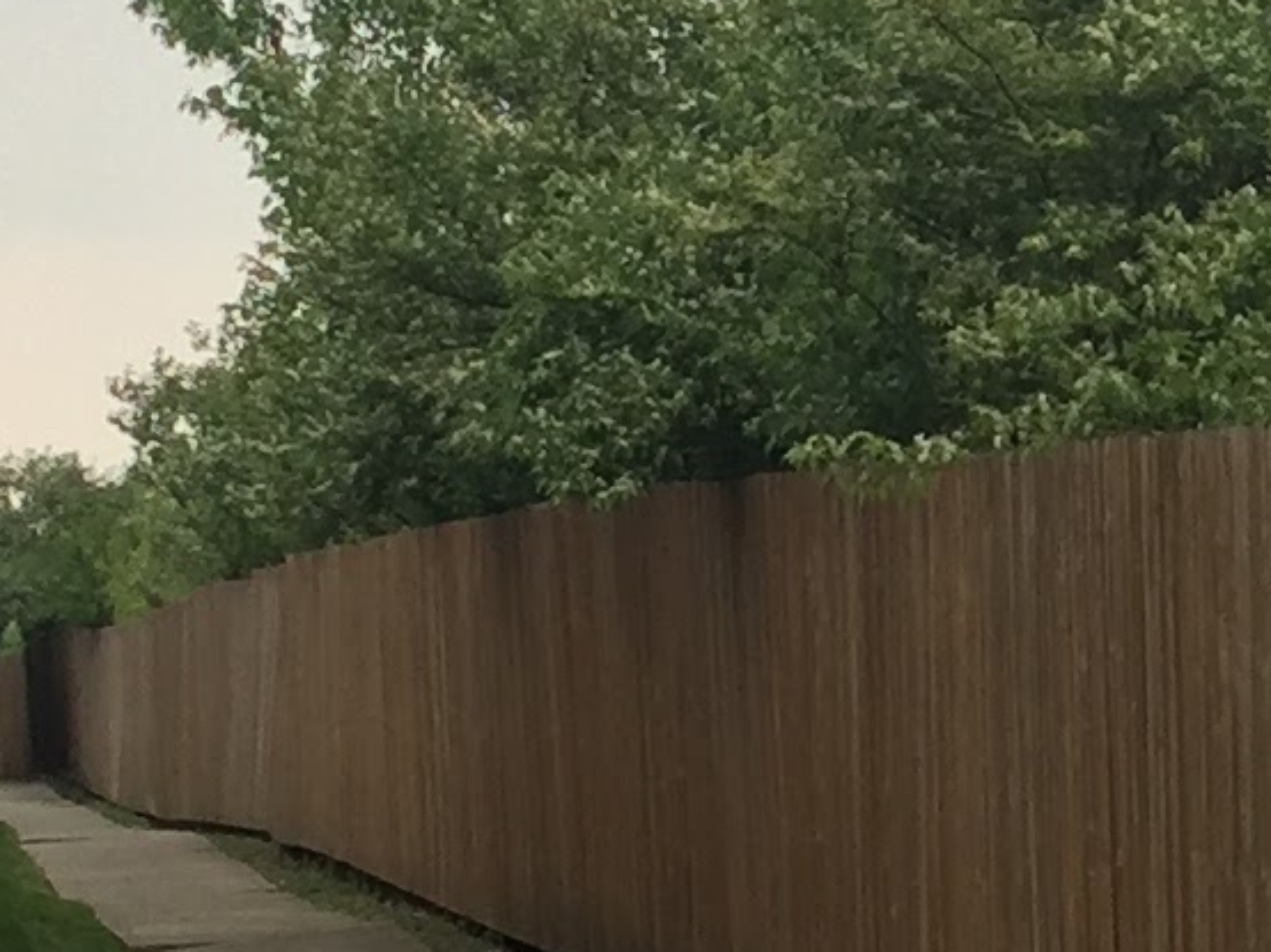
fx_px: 6276
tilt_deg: -6.2
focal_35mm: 171
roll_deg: -0.1
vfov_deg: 8.5
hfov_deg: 11.2
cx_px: 1789
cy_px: 1418
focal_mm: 4.15
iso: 32
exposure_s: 1/408
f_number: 2.2
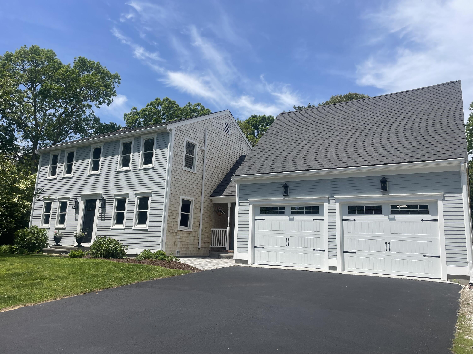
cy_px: 177
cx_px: 236
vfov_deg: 53.1
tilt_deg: +11.6
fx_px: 355
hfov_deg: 67.3
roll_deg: -2.9
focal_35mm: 26
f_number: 1.6
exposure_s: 1/4464
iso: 32
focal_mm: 4.2
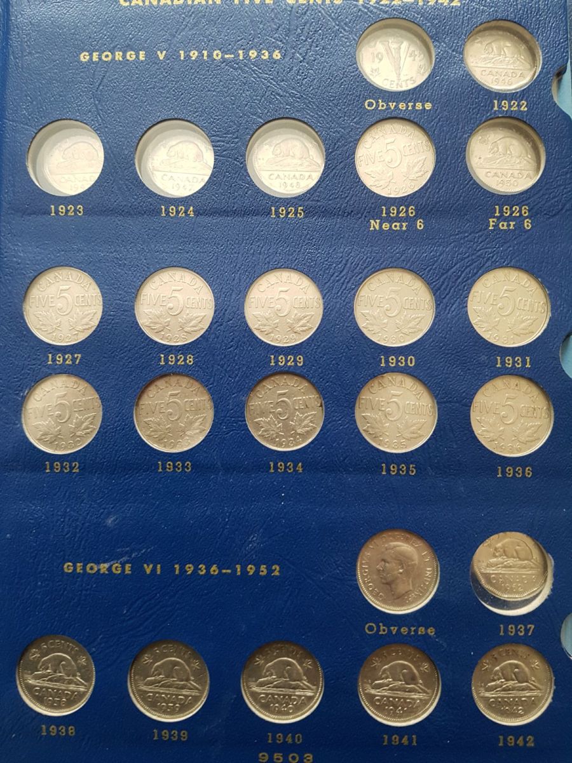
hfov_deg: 53.1
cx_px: 286
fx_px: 573
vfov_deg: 67.3
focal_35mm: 26
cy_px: 382
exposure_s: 1/25
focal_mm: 4.2
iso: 200
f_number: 1.7
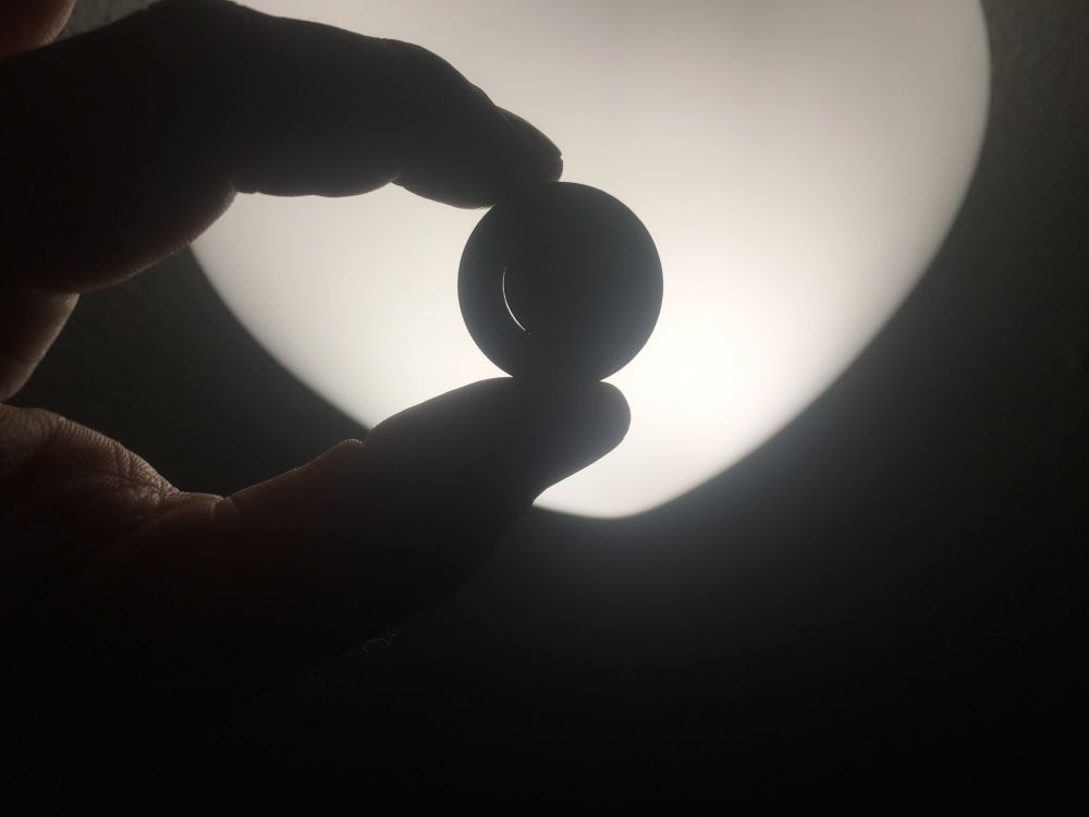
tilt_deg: +32.7
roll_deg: +5.7
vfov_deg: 48.2
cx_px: 544
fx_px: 912
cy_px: 408
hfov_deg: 61.7
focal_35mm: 29
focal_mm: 4.15
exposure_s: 1/201
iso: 25
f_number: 2.2
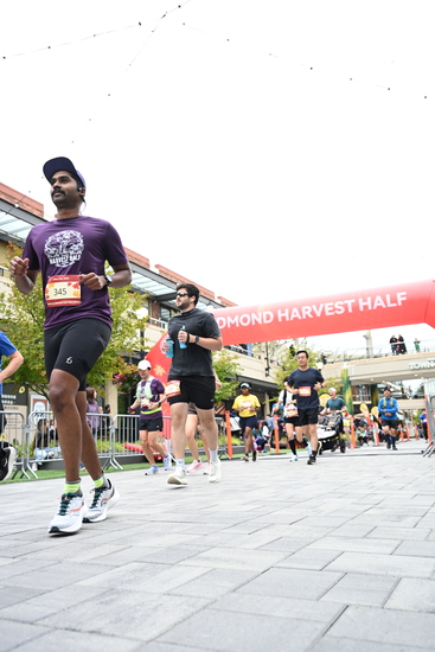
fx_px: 525
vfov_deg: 63.6
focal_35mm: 29
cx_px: 218
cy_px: 326
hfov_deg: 45.0
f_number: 4
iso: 2000
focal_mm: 29
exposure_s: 1/640
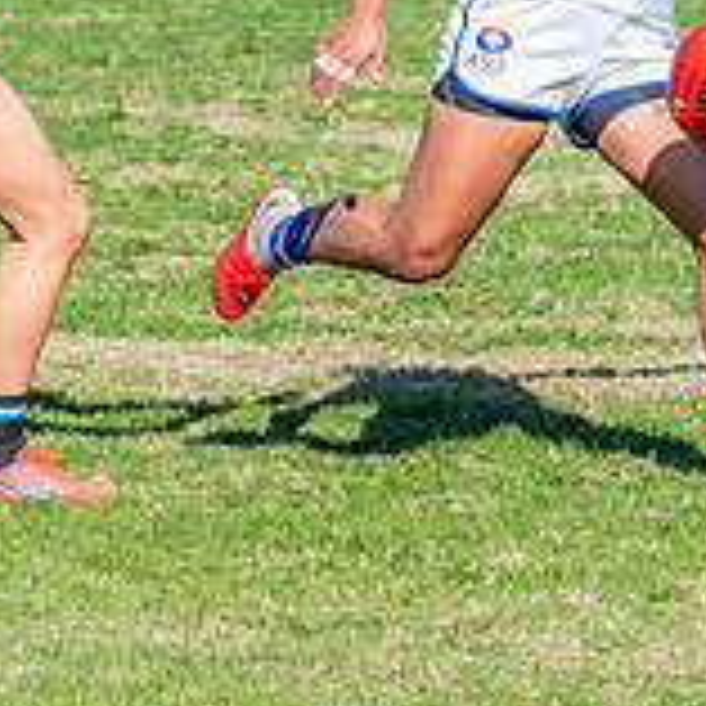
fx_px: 16729
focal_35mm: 725
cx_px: 683
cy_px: -16
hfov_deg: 2.4
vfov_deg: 2.4
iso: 800
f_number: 10
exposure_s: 1/1600
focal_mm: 200
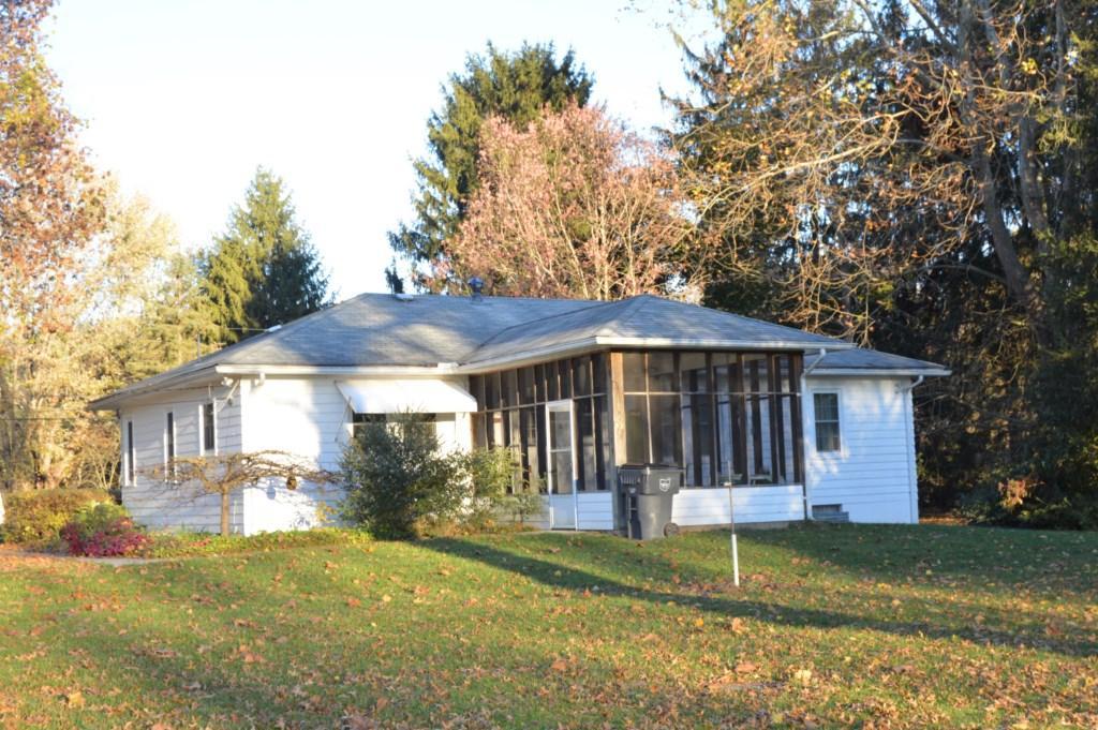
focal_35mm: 51
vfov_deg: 26.4
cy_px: 365
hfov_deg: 38.9
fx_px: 1554
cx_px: 549
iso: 400
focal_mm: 34
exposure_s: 1/100
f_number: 4.5
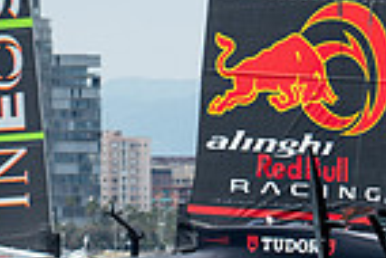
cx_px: 309
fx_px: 9552
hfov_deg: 2.3
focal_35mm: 890
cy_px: -84
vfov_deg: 1.5
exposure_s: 1/3200
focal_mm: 200
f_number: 2.8
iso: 100
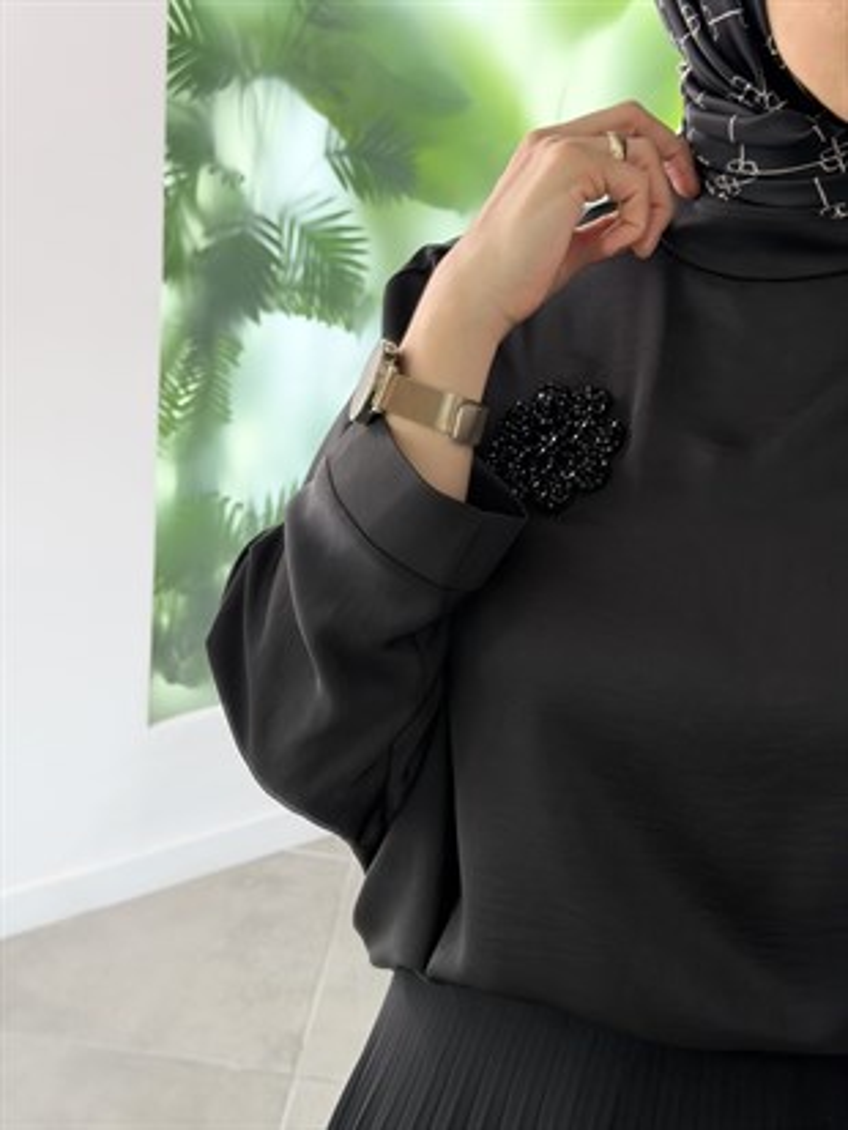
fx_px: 1567
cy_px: 565
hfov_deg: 30.3
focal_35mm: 48
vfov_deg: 39.6
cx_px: 424
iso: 80
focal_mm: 6.76
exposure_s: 1/121
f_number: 1.78
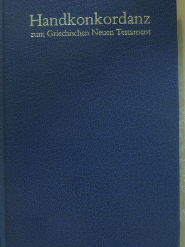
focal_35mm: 70
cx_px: 92
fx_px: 499
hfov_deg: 21.0
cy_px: 124
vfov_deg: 27.8
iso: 1100
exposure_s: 1/60
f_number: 3.9
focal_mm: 12.4
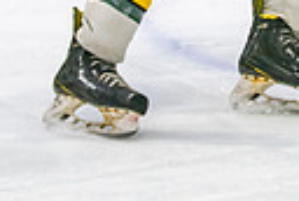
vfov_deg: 2.8
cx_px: 205
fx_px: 4021
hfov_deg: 4.3
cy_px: -193
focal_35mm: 483
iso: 640
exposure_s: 1/640
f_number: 2.8
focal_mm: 70
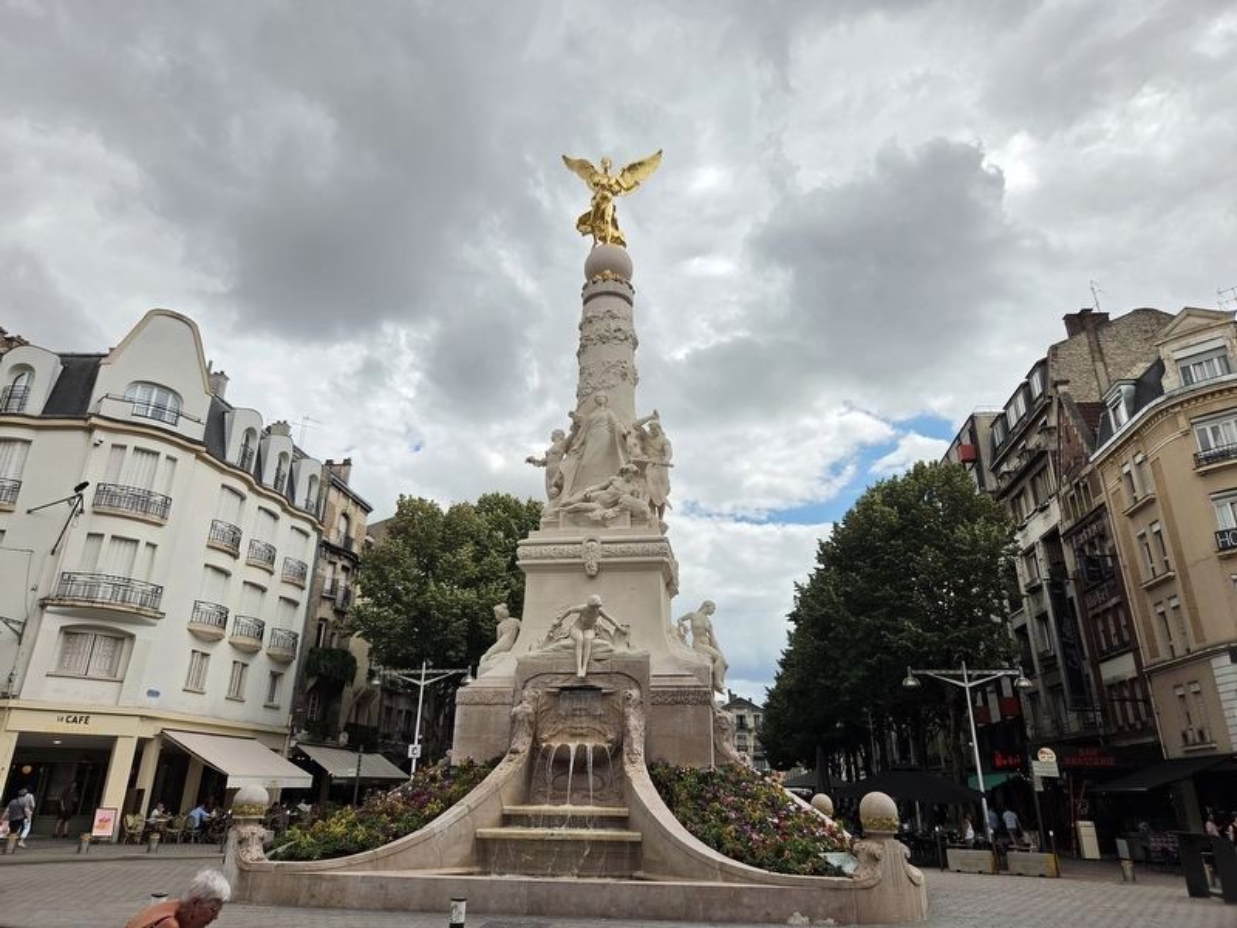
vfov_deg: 58.9
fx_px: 822
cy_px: 464
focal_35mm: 23
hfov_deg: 73.9
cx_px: 618
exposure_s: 1/5697
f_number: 1.8
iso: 80
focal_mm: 5.4
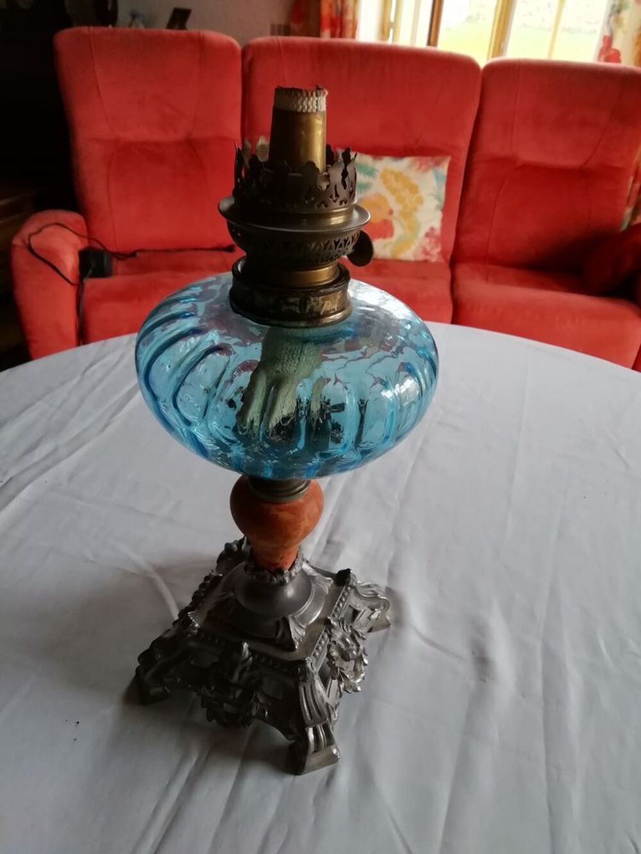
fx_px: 642
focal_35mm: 26
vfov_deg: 67.3
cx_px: 320
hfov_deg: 53.1
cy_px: 427
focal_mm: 3.21
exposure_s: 1/33.3
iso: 200
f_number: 2.2
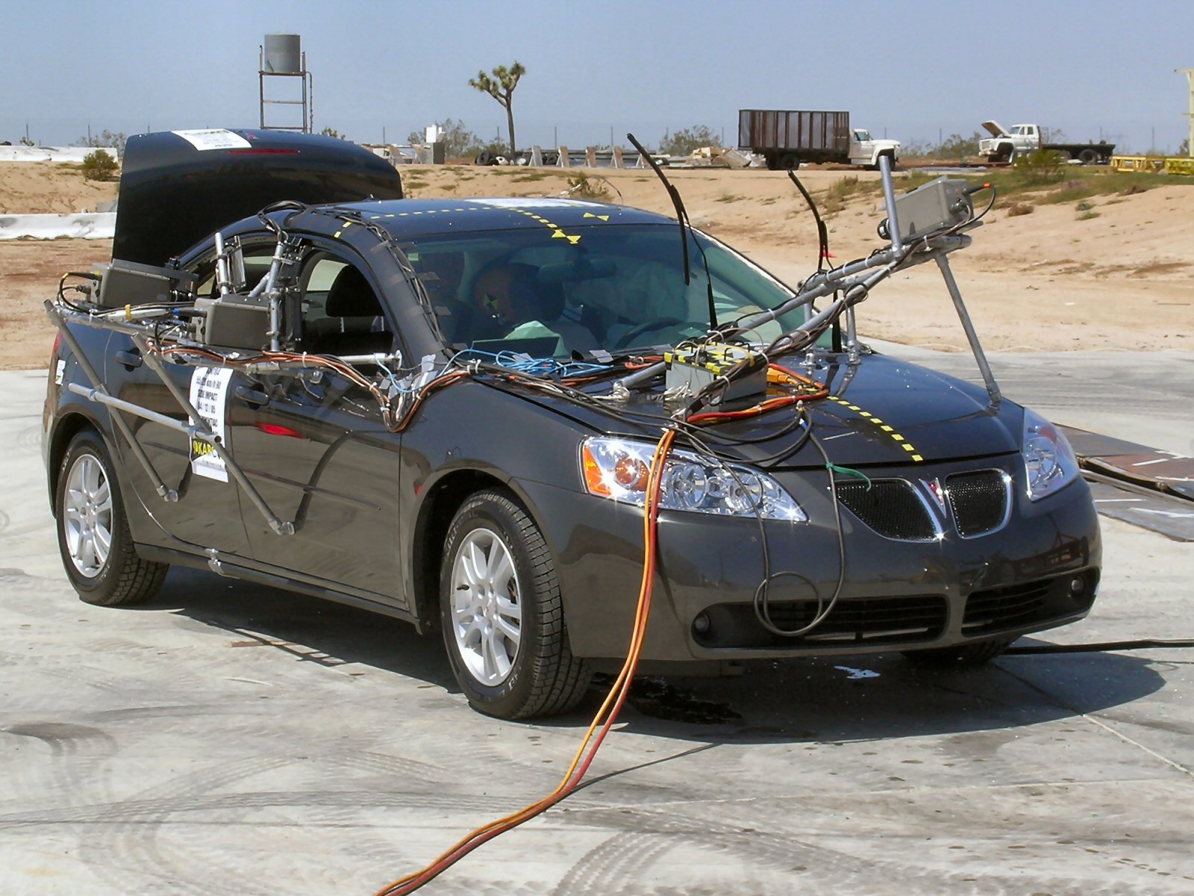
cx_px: 597
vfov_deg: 21.0
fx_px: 2414
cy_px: 448
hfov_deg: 27.8
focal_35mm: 70
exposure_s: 1/197
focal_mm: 14.5
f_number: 7.8
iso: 50
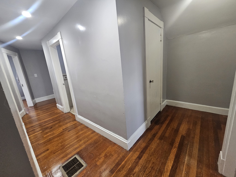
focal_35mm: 13
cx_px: 118
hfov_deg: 106.2
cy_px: 88
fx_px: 89
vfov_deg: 89.9
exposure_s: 1/40
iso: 320
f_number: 2.2
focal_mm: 2.2
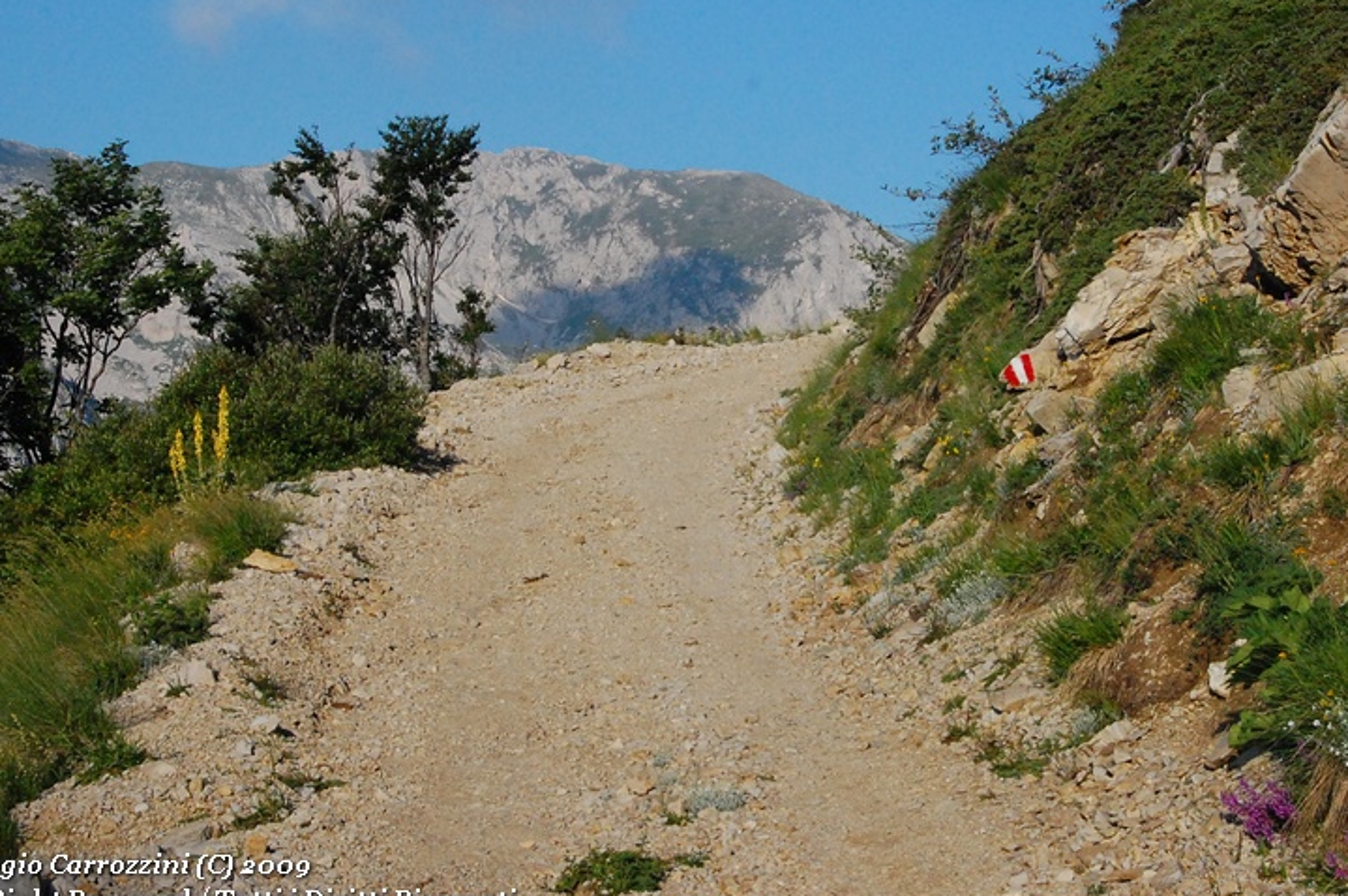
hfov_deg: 25.7
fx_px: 2955
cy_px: 362
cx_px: 771
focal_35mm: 79
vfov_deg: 17.2
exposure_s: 1/2000
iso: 1600
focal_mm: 42
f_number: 13
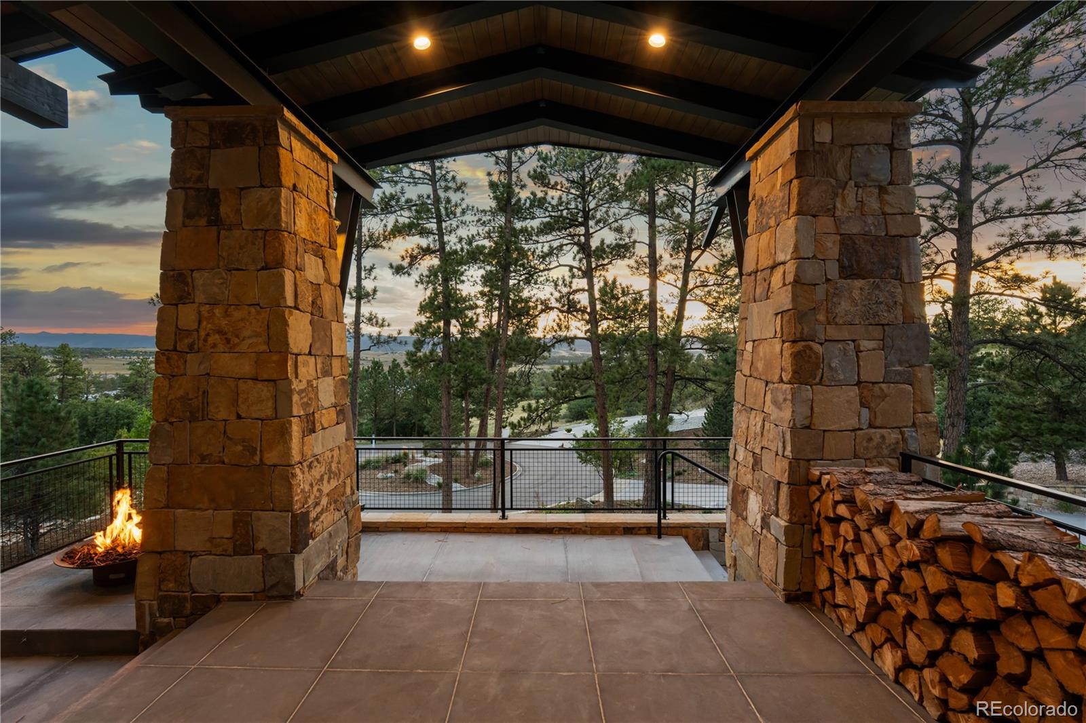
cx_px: 543
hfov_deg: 96.7
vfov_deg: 73.7
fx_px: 483
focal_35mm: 16
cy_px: 362
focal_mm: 16
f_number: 7.1
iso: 640
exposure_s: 1/8
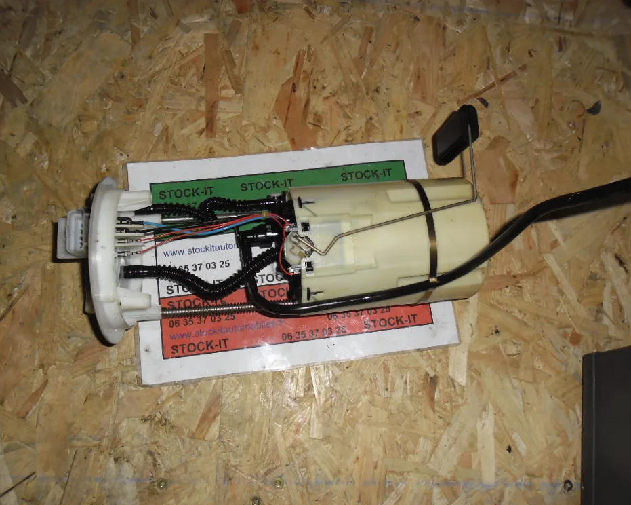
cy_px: 260
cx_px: 325
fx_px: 541
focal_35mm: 29
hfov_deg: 60.5
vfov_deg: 49.9
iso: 80
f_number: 3.5
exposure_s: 1/45
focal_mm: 4.9
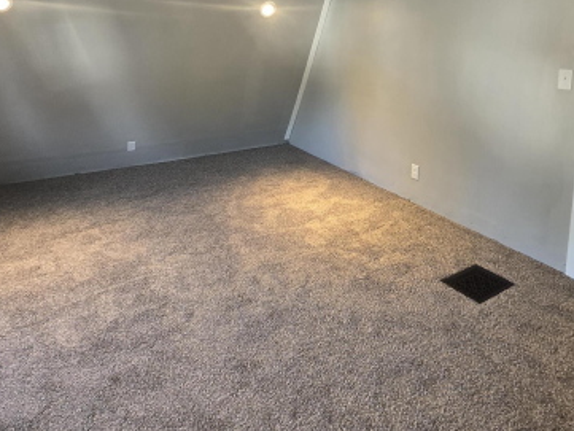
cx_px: 304
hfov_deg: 71.5
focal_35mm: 24
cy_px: 101
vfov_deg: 53.9
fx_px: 398
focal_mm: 2.2
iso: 250
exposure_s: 1/60
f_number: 2.2
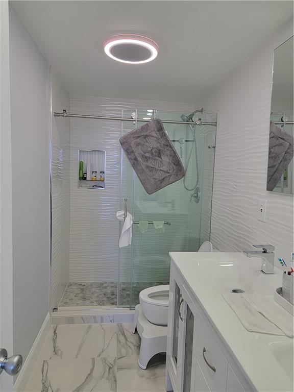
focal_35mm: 24
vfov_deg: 71.6
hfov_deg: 56.8
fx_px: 272
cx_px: 147
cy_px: 196
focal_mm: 6.7
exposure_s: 1/120
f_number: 1.8
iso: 125
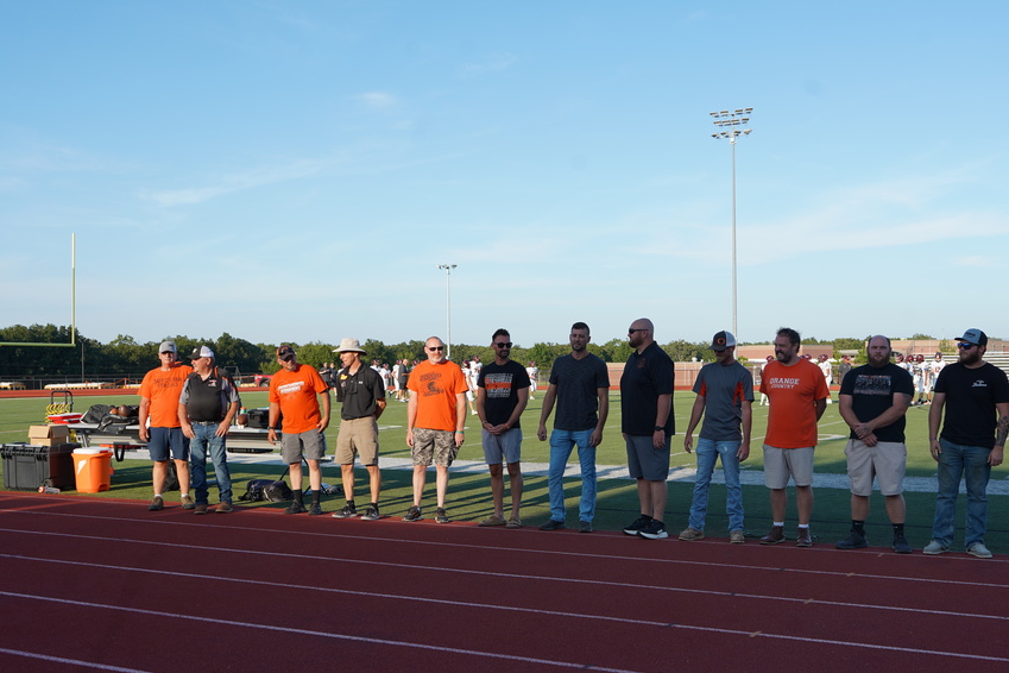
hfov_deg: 47.4
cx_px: 548
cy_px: 378
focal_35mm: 41
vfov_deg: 32.6
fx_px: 1149
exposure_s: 1/250
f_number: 6.3
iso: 100
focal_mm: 34
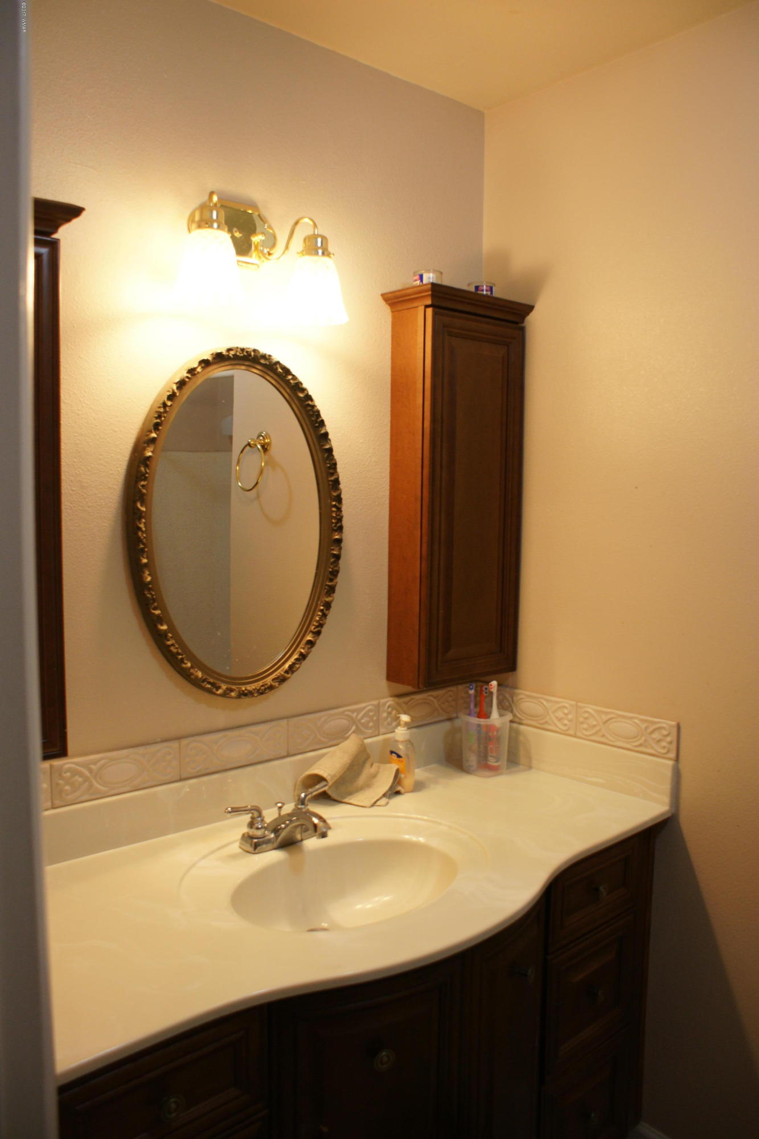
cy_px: 570
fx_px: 854
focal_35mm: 27
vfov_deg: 67.4
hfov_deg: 47.9
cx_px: 380
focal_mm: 18
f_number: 3.5
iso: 400
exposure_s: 1/30
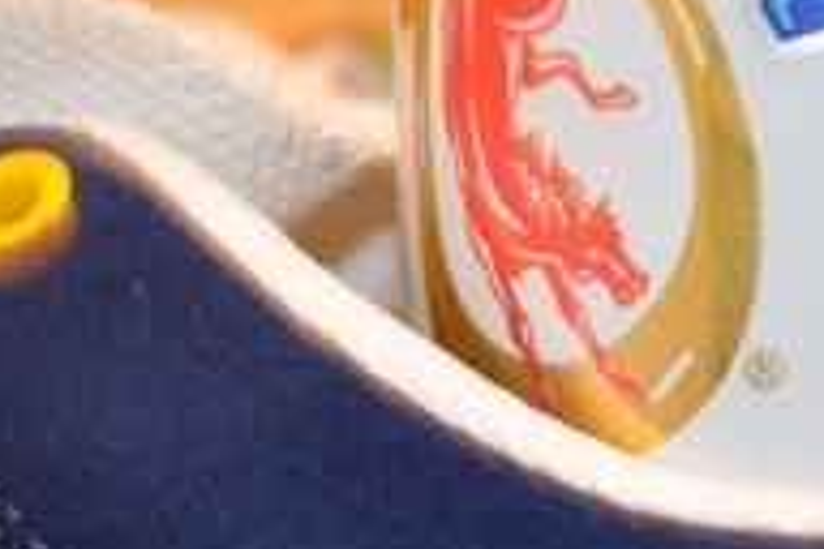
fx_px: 5012
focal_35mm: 219
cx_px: 863
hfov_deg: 9.3
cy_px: 388
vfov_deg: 6.3
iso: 200
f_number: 5.6
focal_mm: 52
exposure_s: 1/30
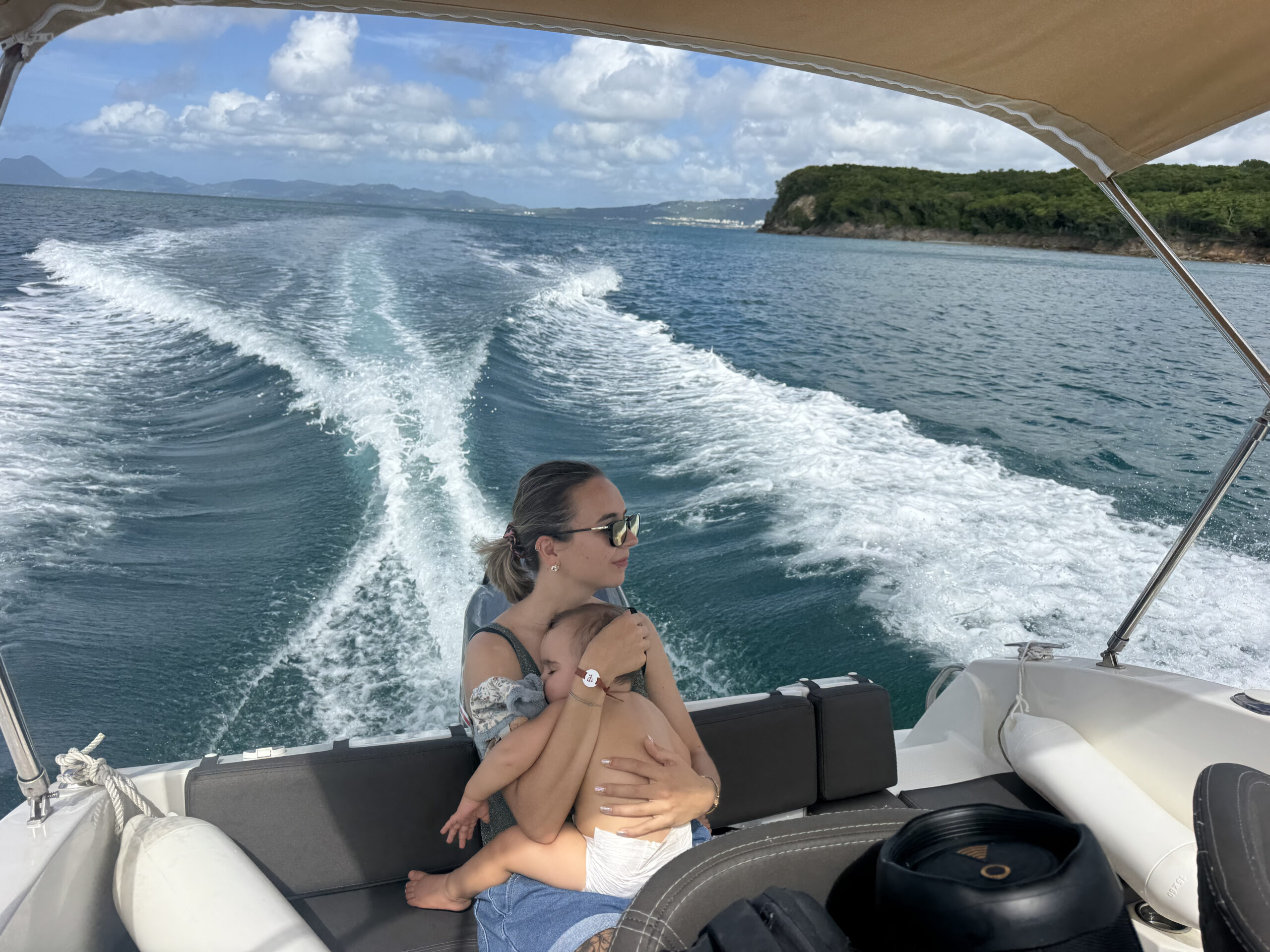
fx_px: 881
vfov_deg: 56.8
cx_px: 635
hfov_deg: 71.6
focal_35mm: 24
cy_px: 476
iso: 80
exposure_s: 1/6410
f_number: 1.78
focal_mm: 6.76
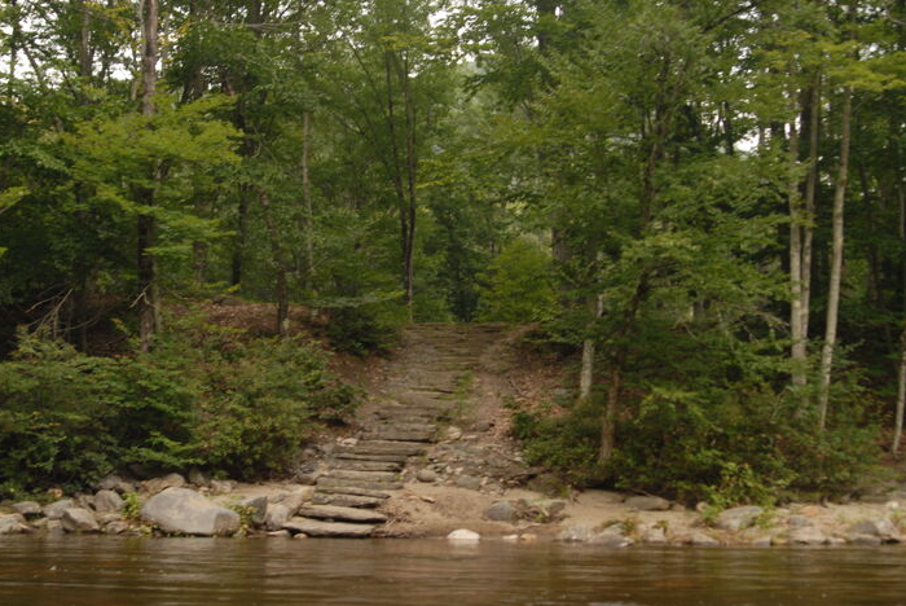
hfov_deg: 41.1
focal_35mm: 48
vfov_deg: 28.1
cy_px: 315
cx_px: 437
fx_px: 1209
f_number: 4
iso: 250
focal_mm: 28
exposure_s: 1/60
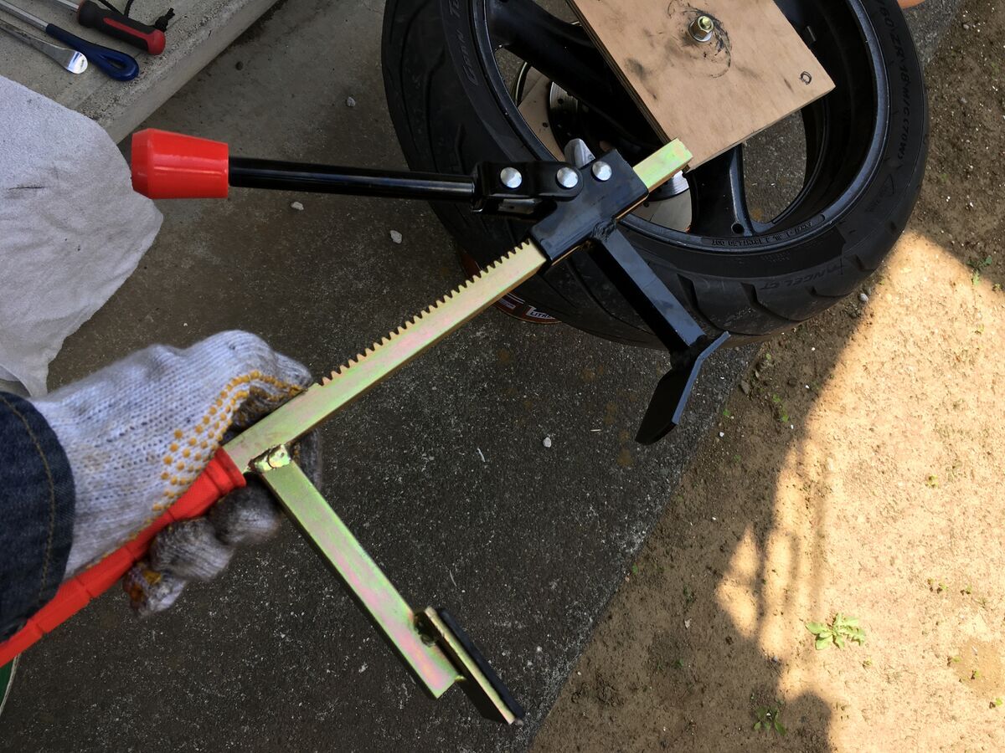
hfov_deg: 61.7
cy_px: 376
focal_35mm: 29
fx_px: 842
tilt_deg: -66.0
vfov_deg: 48.2
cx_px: 502
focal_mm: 4.15
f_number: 2.2
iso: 25
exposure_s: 1/377
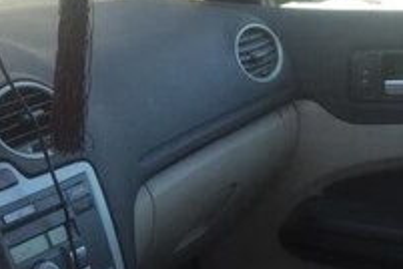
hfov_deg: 19.4
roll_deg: -1.6
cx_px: -80
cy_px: 419
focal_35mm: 99
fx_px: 1108
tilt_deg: -24.8
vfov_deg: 13.0
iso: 32
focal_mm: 4.15
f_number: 2.2
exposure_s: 1/258
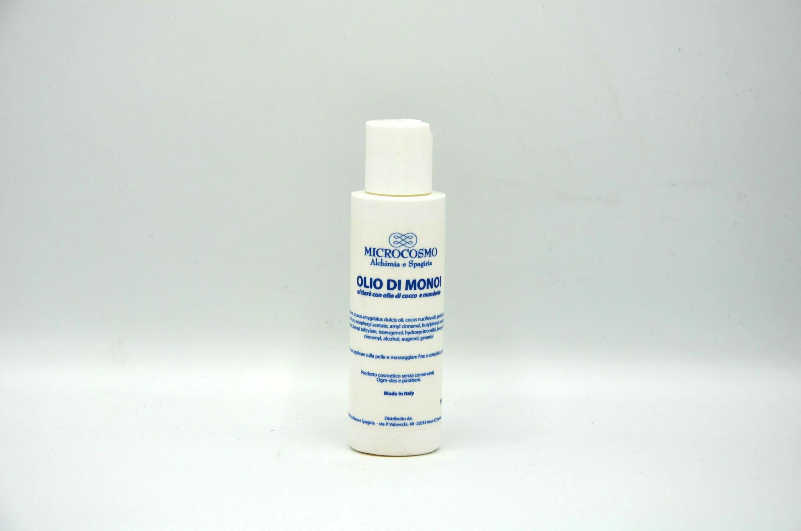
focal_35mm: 120
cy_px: 266
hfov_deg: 17.1
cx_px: 400
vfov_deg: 11.4
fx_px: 2665
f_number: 8
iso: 125
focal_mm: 80
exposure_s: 1/500
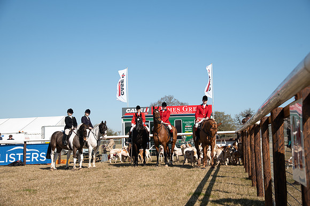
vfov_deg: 24.6
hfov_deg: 36.3
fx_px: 473
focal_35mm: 55
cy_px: 103
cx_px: 155
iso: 64
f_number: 5
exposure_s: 1/250
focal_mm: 55
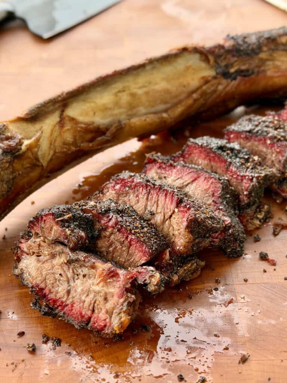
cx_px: 144
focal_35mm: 48
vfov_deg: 39.7
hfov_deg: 30.3
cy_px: 192
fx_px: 531
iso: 64
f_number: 1.78
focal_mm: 6.76
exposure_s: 1/427
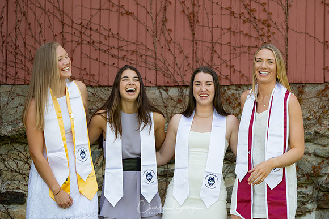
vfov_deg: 6.2
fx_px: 2022
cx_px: 180
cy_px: 99
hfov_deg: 9.3
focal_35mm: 221
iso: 100
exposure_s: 1/250
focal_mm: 135
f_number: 2.8
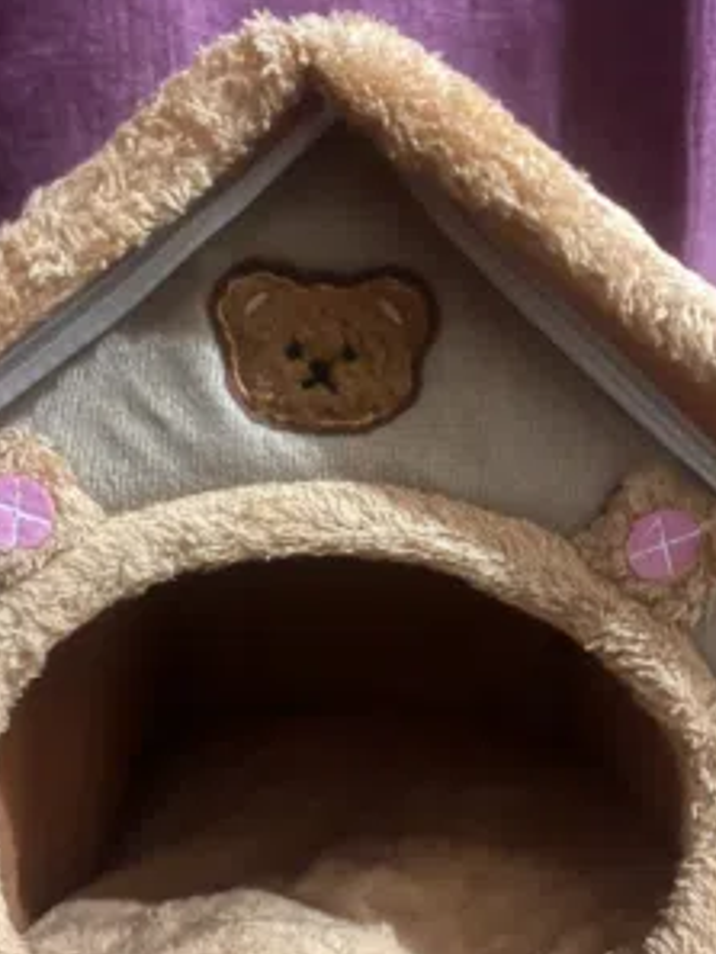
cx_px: 340
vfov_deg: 52.0
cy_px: 601
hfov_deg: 40.7
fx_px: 965
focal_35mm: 35
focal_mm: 5.1
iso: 640
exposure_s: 1/17
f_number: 1.6
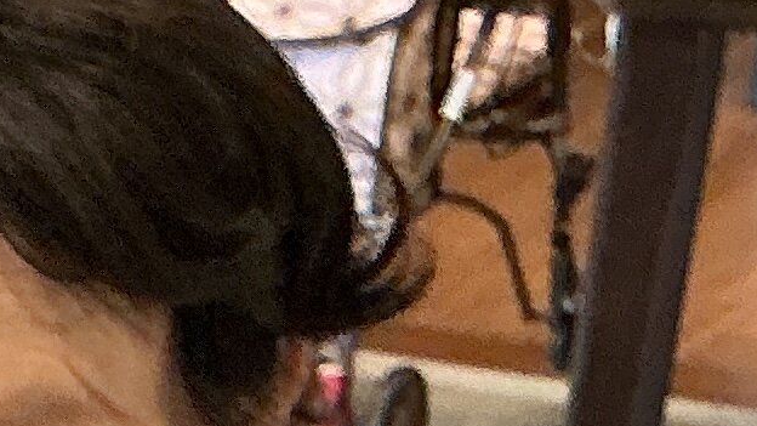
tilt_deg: -27.8
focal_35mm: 204
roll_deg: +0.5
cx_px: -591
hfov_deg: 10.0
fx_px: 4095
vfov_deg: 5.6
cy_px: 1192
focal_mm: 3
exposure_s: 1/60
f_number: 1.8
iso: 125
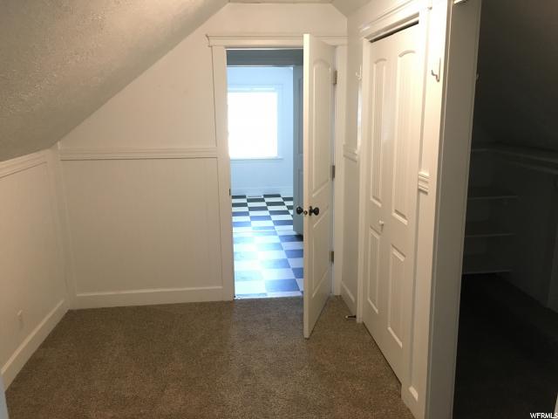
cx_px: 279
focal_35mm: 29
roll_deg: +0.8
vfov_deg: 48.2
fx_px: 467
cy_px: 210
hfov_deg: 61.7
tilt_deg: -11.9
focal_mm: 4.15
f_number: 2.2
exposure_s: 1/30
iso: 160
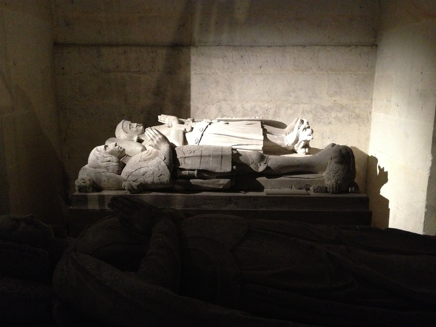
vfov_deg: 40.7
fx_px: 441
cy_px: 164
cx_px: 218
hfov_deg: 52.6
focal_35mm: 35
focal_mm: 4.28
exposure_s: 1/15
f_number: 2.4
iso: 640
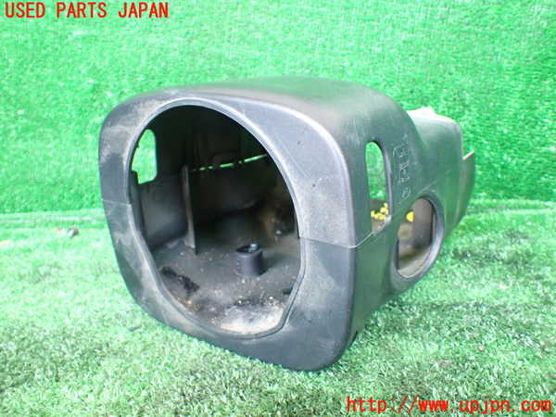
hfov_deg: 60.0
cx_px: 278
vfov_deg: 46.8
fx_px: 482
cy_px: 208
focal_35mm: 30
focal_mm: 5.4
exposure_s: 1/100
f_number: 2.3
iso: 800
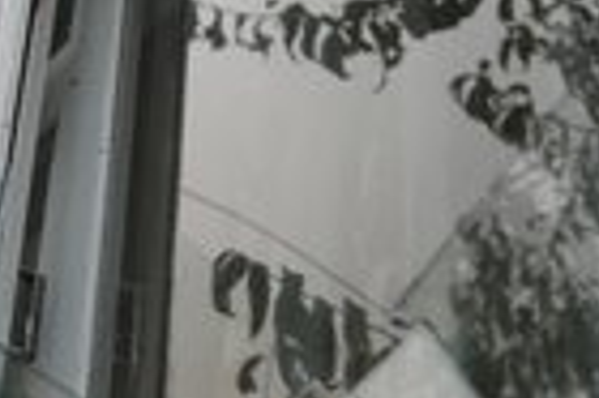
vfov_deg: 15.8
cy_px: 186
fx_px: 1429
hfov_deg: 23.5
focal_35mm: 86
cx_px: 167
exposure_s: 1/200
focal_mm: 30
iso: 1250
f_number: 2.8
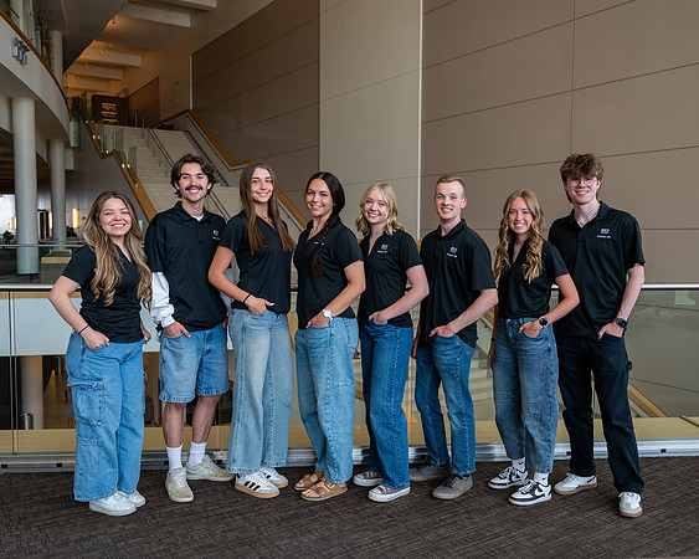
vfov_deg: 45.9
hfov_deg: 55.8
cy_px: 278
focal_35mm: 32
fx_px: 660
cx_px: 366
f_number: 4
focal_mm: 26.5
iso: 320
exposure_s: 1/200
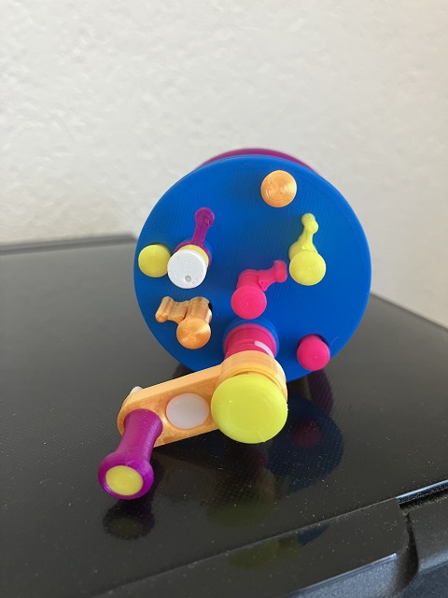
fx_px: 483
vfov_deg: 63.4
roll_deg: -0.7
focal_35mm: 28
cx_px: 224
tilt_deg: -19.6
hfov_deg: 49.7
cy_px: 299
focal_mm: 3.99
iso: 160
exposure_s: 1/60
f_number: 1.8
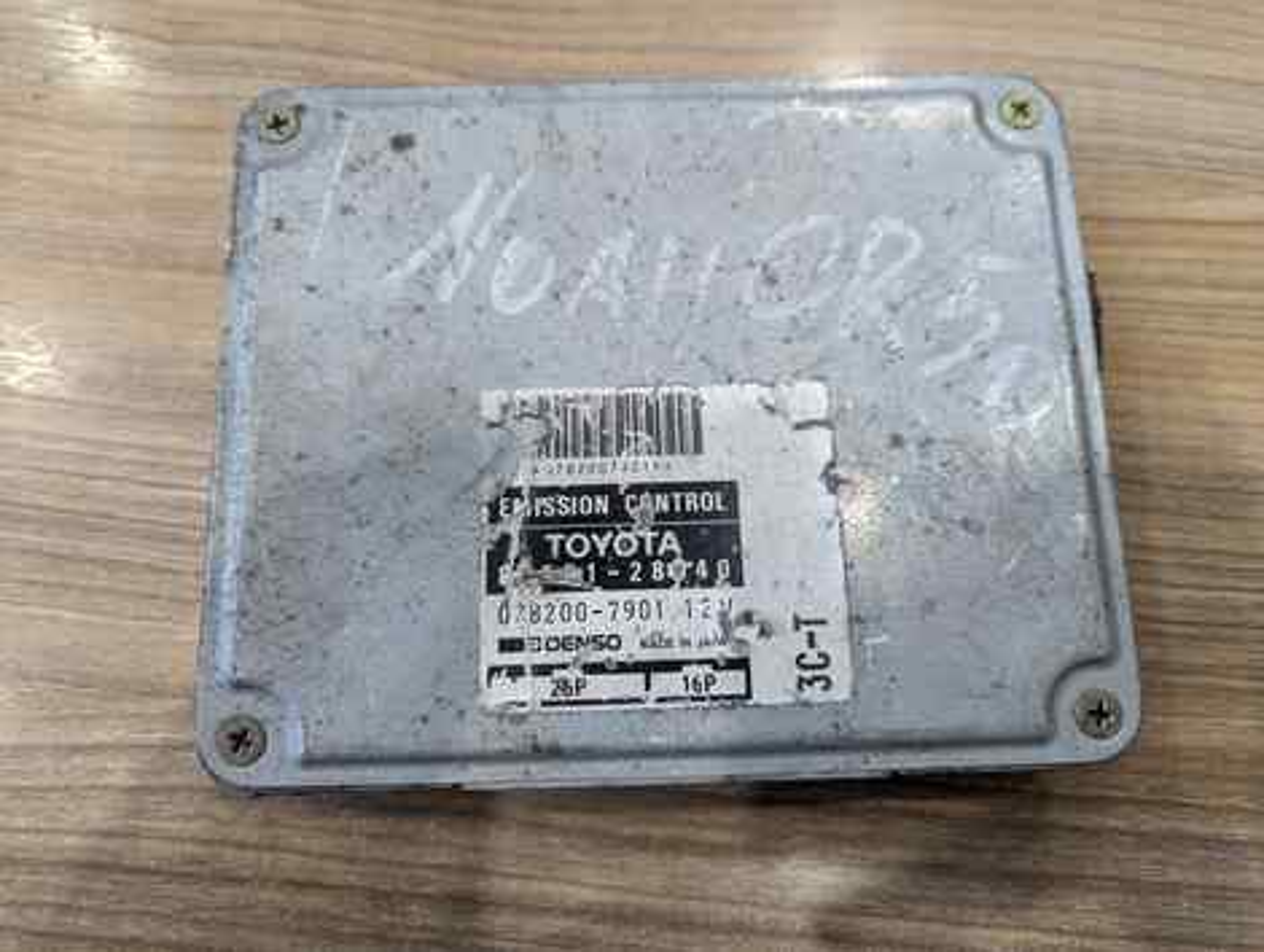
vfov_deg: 56.9
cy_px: 476
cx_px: 632
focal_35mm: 24
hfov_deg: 71.5
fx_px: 878
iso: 207
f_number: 1.85
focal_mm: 6.81
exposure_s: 1/71.9
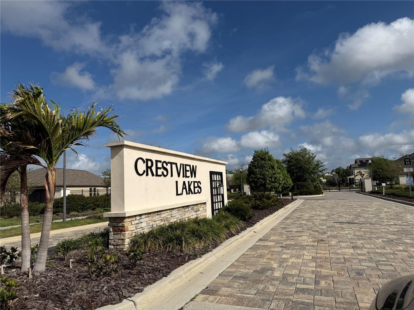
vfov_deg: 56.8
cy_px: 155
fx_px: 287
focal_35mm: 24
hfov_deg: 71.6
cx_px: 207
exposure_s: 1/10309
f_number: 1.78
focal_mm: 6.76
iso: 80
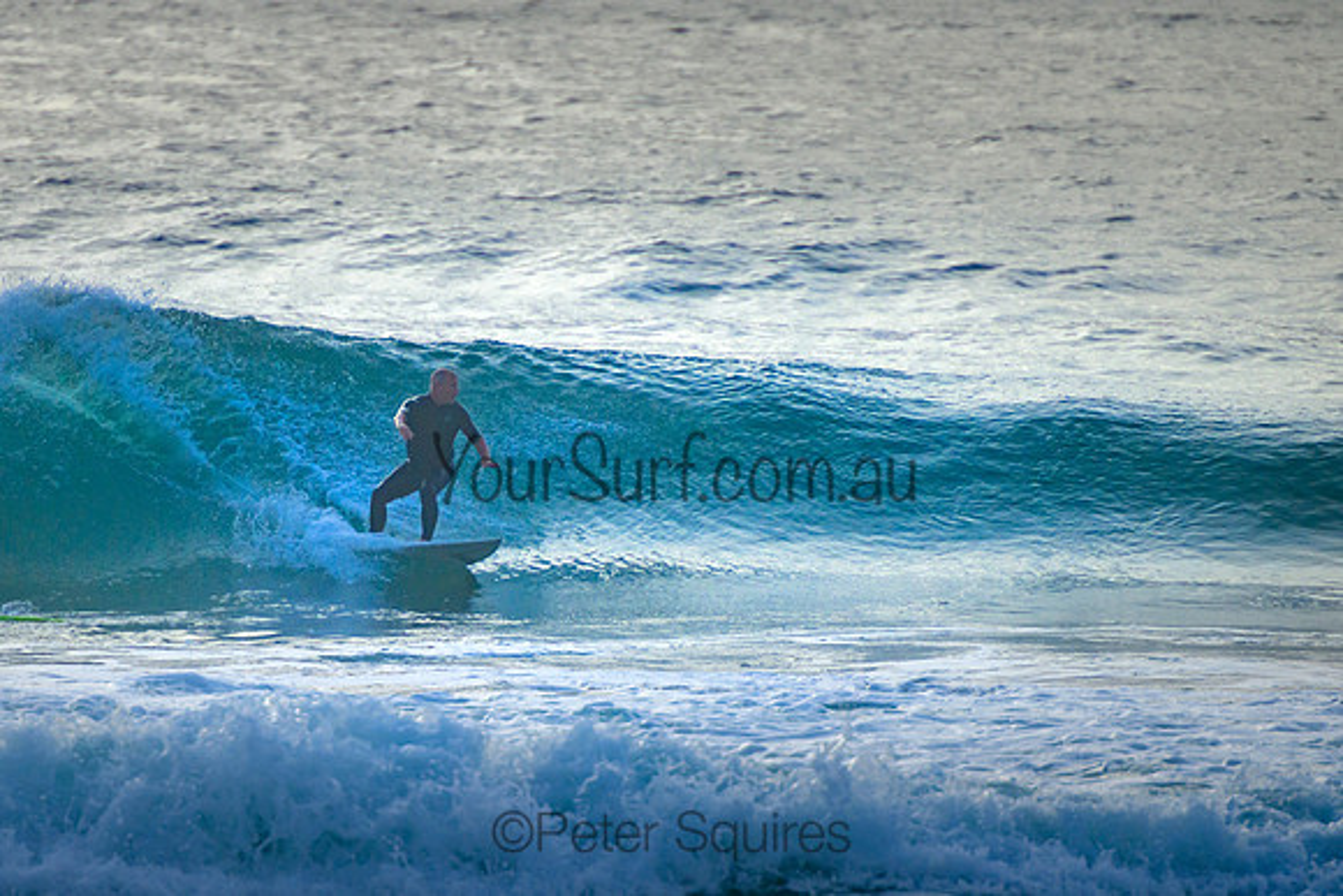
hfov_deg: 3.7
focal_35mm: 550
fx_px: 20514
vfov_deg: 2.5
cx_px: 513
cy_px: 442
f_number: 5.6
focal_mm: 400
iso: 900
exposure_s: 1/2000
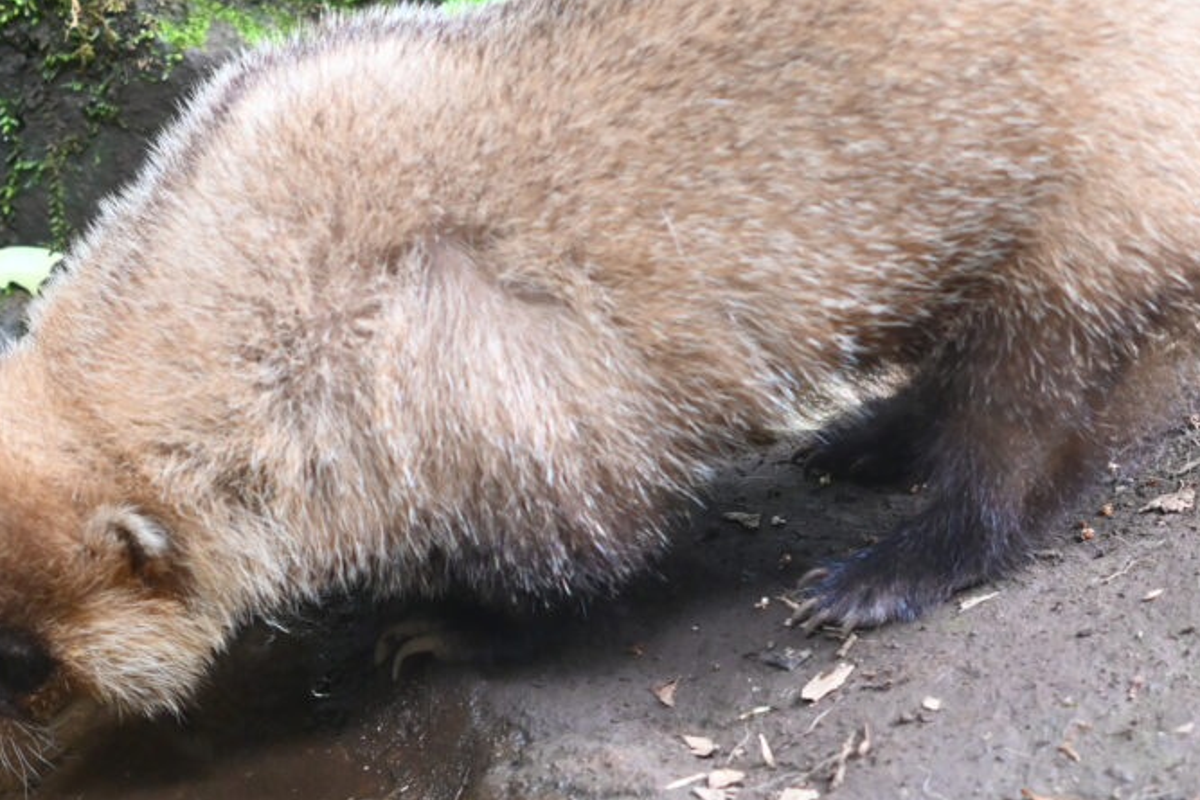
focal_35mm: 241
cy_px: 411
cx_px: 331
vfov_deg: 5.7
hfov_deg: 8.5
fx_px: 8035
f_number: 2.5
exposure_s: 1/160
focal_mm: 105
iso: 1600
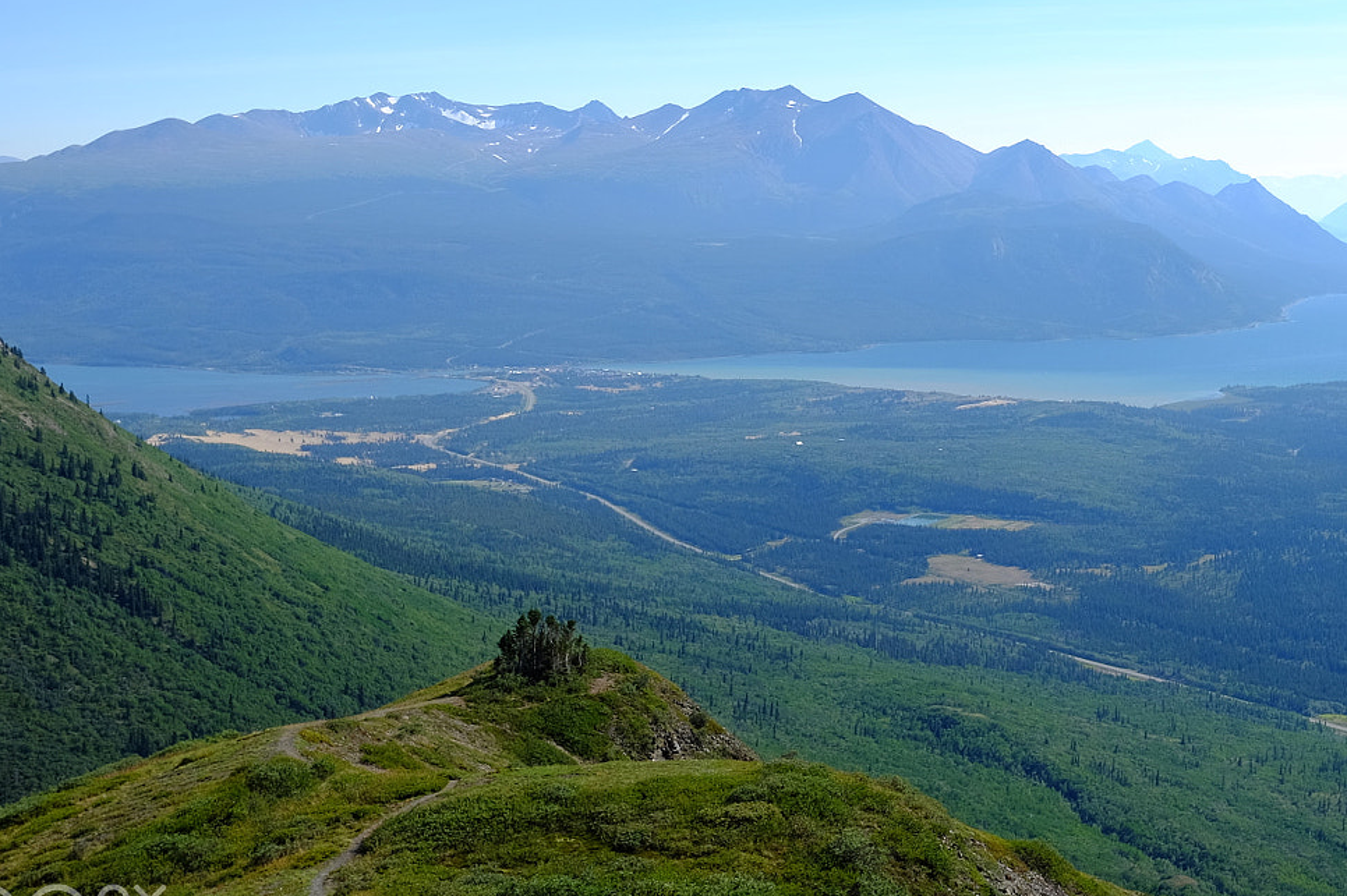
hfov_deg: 34.1
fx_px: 2169
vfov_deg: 23.3
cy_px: 357
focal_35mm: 58
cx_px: 936
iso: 200
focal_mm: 23
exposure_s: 1/320
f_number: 8
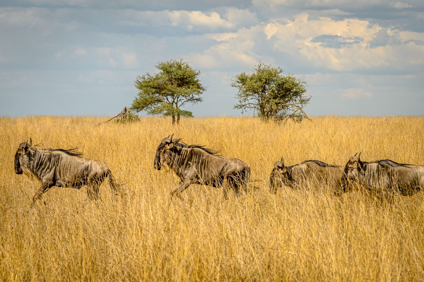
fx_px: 2363
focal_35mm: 201
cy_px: 145
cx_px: 222
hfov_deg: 10.3
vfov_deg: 6.8
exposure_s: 1/1250
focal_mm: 120
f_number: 6.3
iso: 400
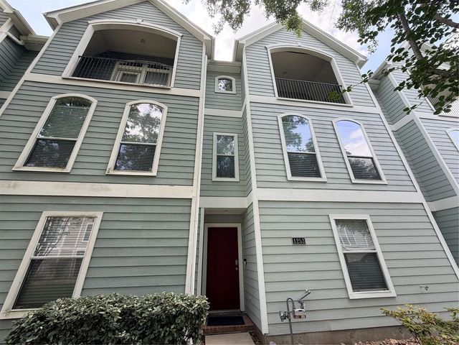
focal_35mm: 14
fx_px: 186
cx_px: 230
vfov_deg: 85.7
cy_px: 172
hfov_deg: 102.1
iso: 50
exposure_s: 1/324
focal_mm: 2.22
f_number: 2.2
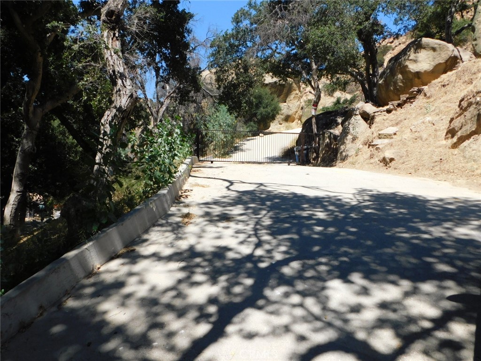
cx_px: 240
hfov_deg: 63.4
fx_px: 389
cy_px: 180
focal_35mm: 28
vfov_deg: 49.7
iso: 125
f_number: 3.2
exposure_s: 1/1000
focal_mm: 4.9
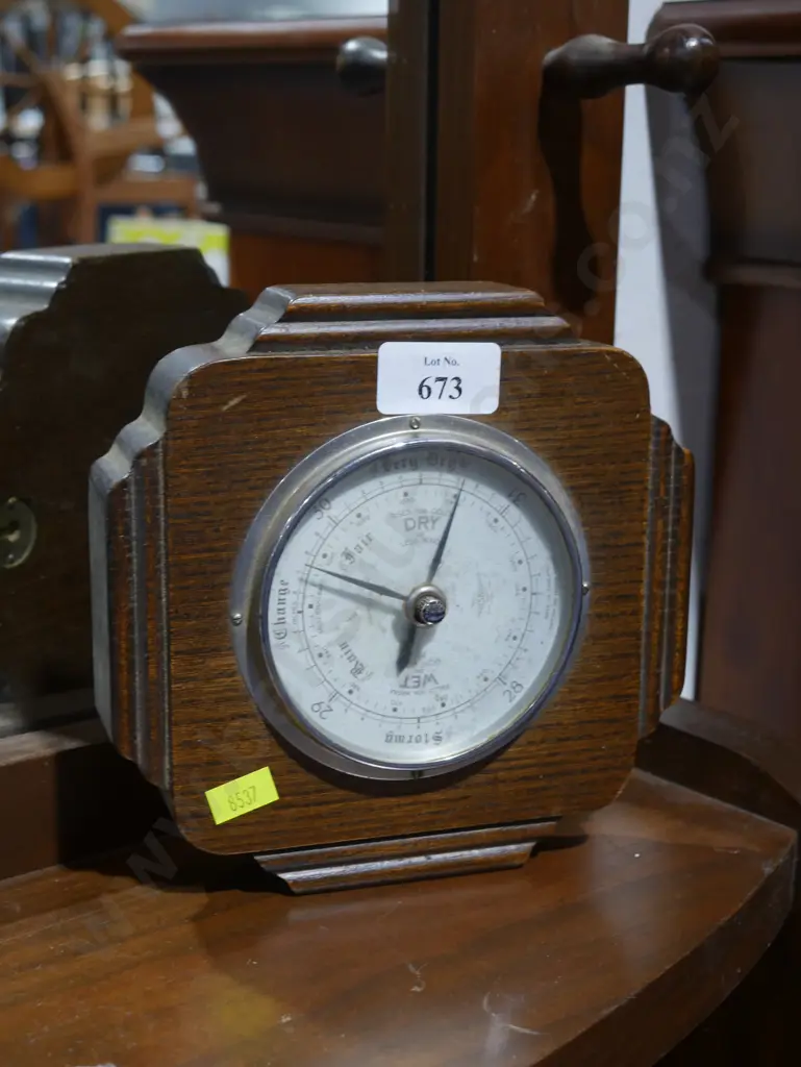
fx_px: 1726
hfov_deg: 26.1
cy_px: 534
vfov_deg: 34.3
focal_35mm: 56
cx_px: 400
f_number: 5.3
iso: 1000
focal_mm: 28
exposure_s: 1/60
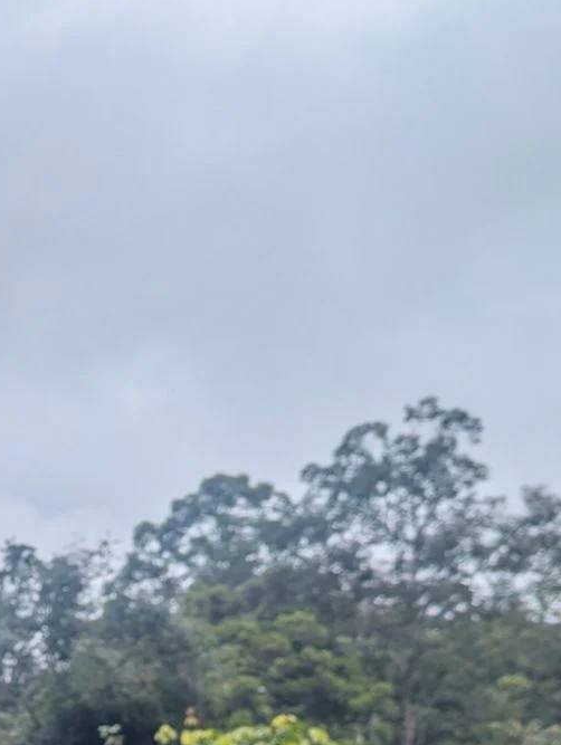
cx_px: -224
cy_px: 862
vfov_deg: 24.7
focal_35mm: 72
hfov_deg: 18.6
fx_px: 1552
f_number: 1.85
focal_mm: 6.81
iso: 35
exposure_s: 1/1825
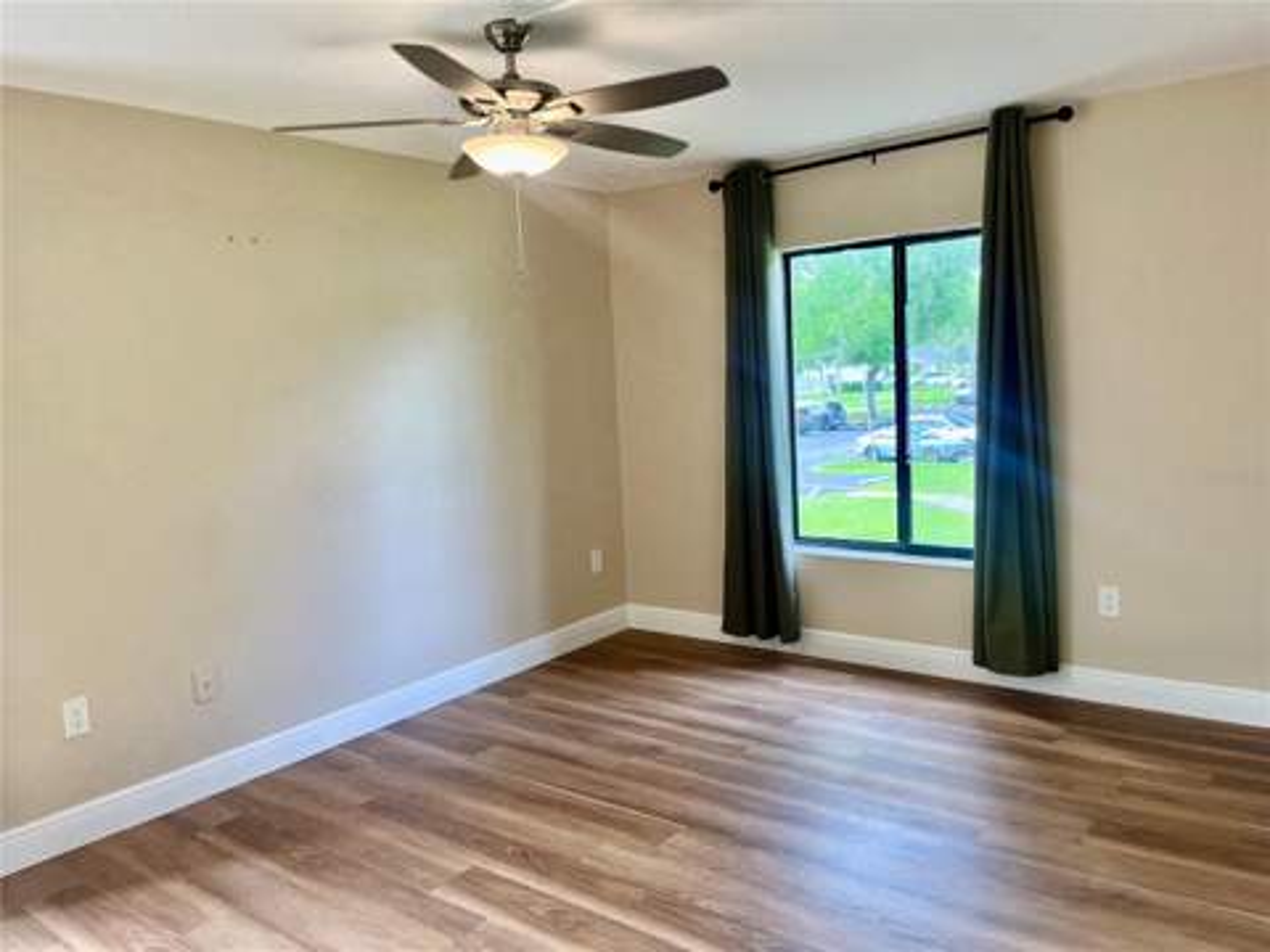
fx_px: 954
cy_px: 476
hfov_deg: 67.3
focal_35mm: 26
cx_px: 635
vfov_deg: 53.1
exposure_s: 1/120
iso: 64
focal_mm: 5.1
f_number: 1.6
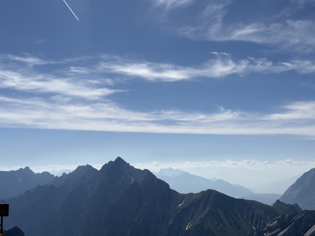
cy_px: 118
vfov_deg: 30.3
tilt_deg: +6.3
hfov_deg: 39.7
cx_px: 158
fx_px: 437
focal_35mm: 48
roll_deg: +1.4
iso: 80
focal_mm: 6.76
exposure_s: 1/20408
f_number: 1.78
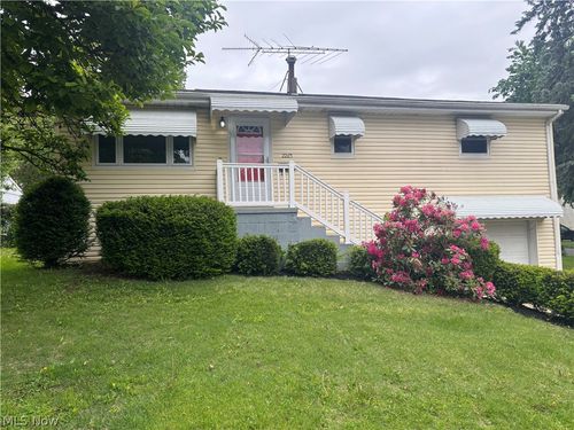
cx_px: 287
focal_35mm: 26
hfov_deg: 67.3
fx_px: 431
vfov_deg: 53.1
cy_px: 215
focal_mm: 5.96
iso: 50
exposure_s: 1/591
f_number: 1.6
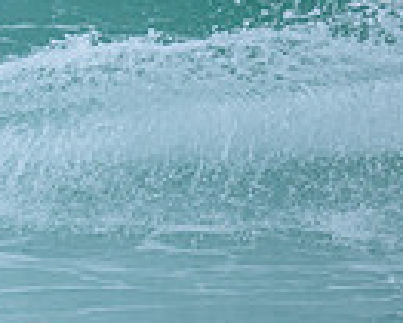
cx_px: -428
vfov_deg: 0.5
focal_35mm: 3435
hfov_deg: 0.6
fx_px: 41001
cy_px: -46
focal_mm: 800
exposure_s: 1/2000
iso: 400
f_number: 6.3
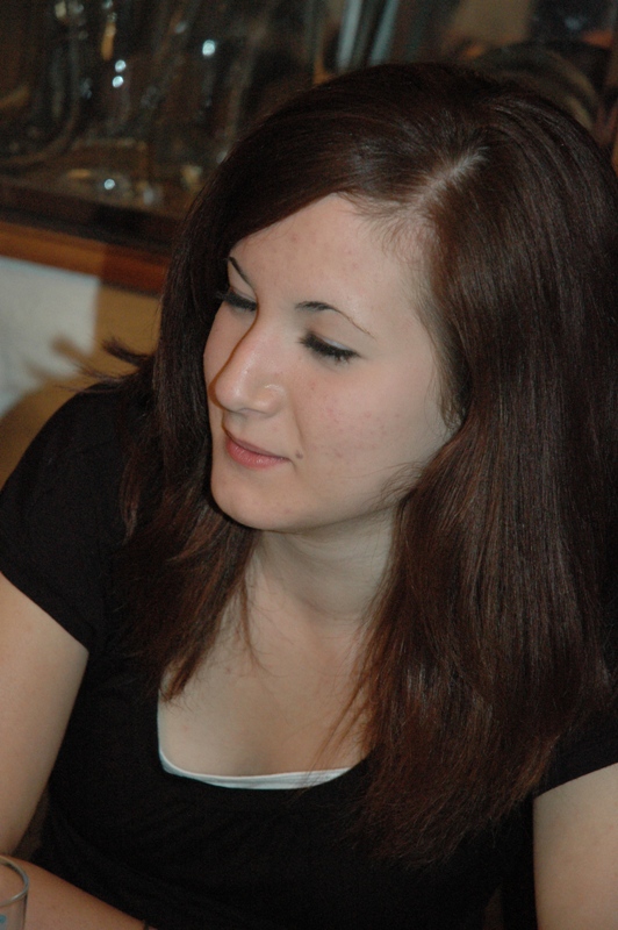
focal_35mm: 105
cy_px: 465
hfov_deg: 13.0
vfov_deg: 19.5
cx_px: 309
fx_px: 2708
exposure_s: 1/60
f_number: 5
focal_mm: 70
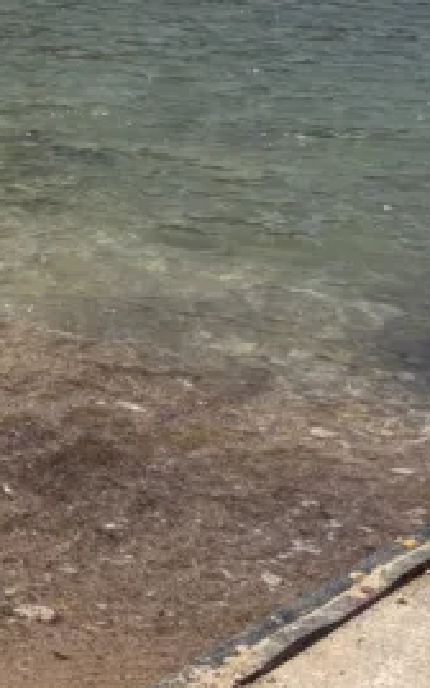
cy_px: -363
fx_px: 1970
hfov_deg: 11.3
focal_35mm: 105
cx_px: -435
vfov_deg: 17.6
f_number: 1.6
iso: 50
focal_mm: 5.96
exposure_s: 1/4255
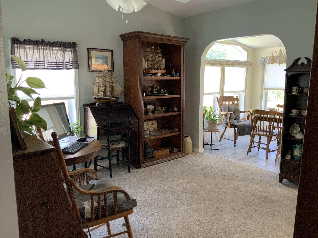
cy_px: 119
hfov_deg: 61.7
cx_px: 159
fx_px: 266
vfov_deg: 48.2
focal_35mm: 29
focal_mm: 3
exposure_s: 1/60
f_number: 1.8
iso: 125
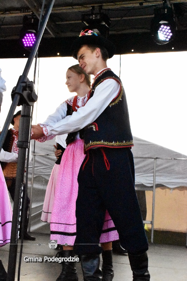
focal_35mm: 57
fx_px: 444
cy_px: 140
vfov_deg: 35.1
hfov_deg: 23.8
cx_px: 94
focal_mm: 38
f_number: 18
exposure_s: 1/1250
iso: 25600
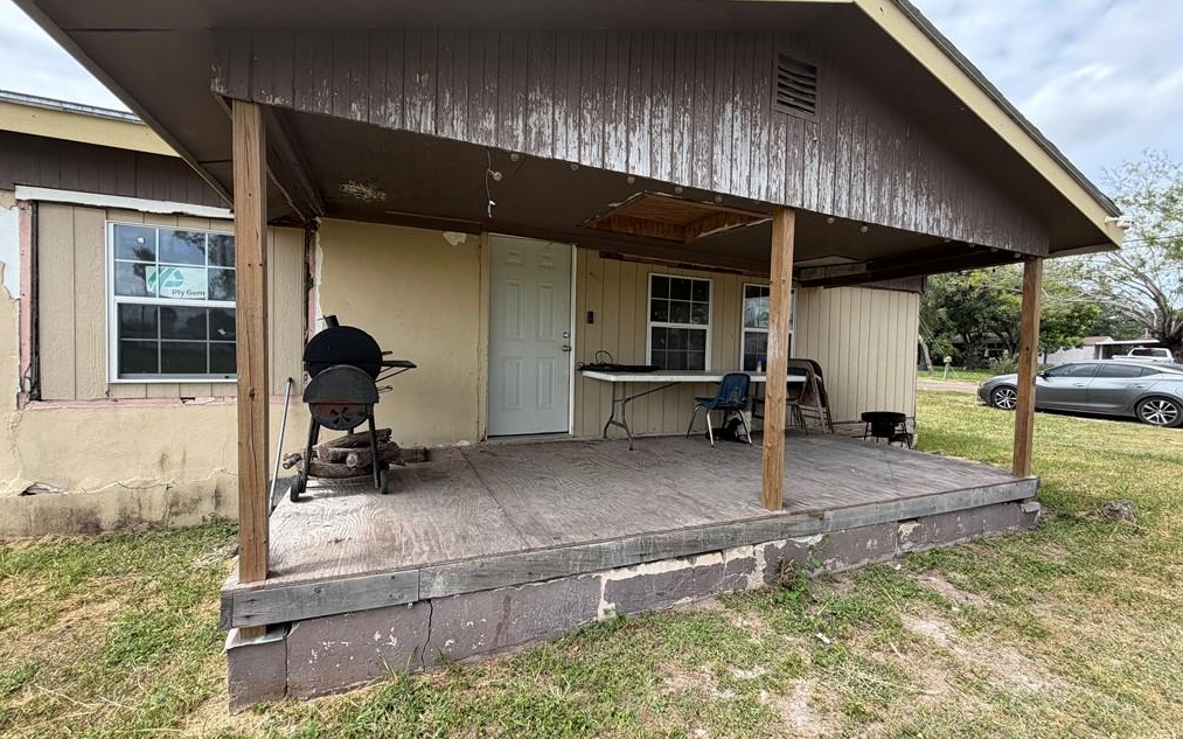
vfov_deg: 74.8
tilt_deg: -2.3
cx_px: 591
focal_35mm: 15
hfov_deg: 101.5
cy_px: 367
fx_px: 484
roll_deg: -1.1
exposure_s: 1/531
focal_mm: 2.22
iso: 40
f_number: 2.2
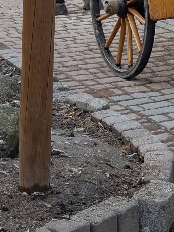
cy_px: -48
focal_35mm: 163
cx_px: 347
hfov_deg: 8.6
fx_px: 1089
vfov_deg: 11.8
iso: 19
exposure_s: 1/166
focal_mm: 6.9
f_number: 1.7
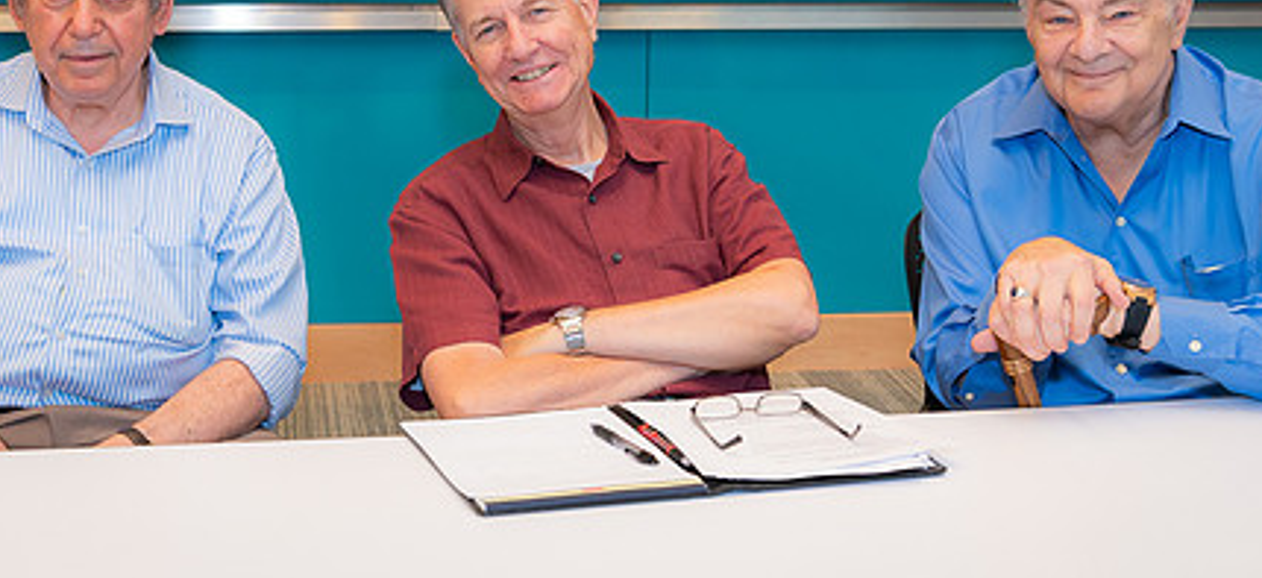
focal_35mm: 69
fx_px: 2214
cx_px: 540
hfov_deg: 31.8
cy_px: 286
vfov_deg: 14.9
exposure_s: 1/60
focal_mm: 40
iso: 500
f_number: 5.6
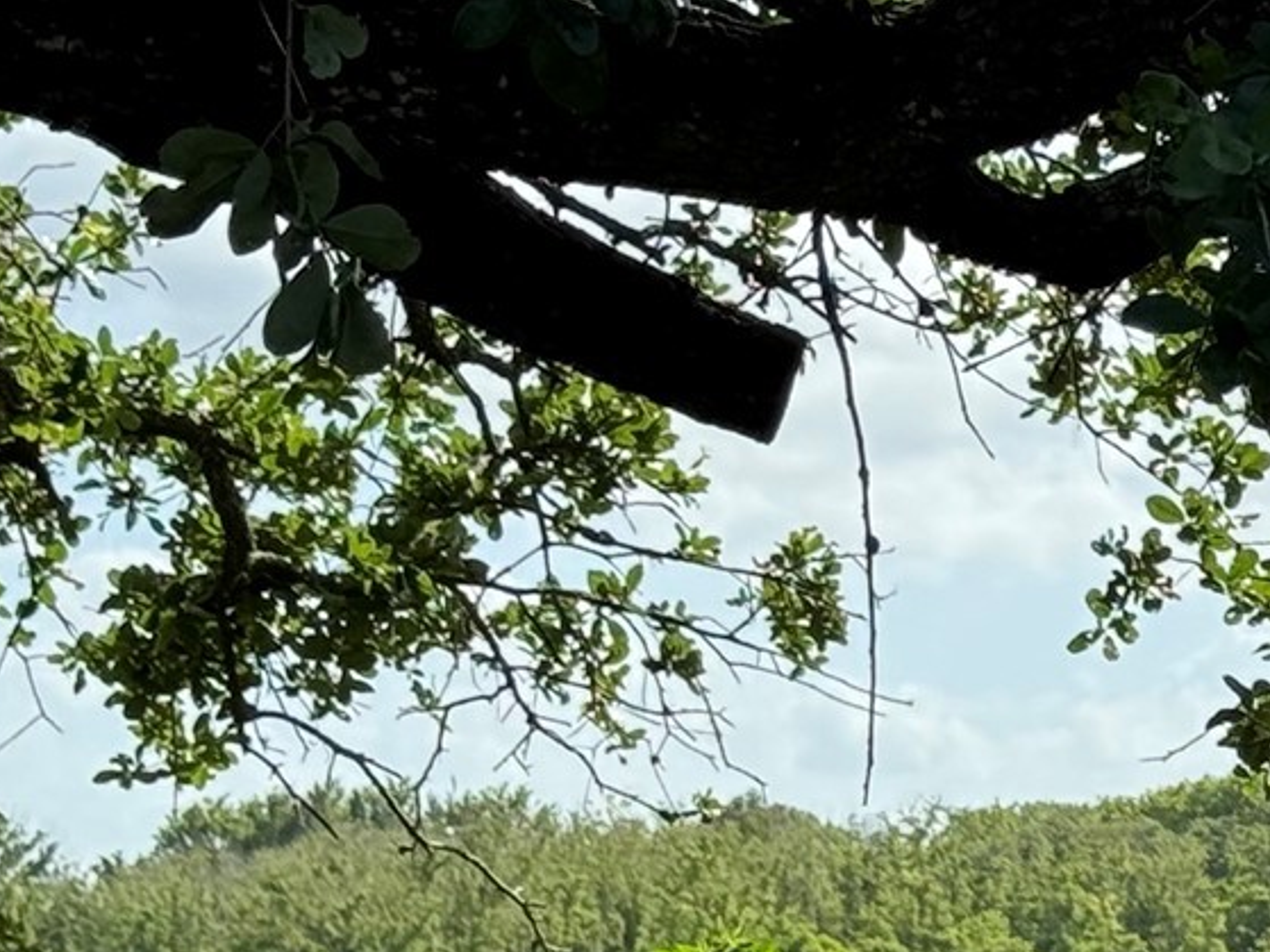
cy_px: 1084
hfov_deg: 11.0
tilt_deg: -1.5
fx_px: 6456
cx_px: 1599
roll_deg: -0.3
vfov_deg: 8.4
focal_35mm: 176
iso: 64
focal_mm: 6.76
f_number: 1.78
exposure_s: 1/2611
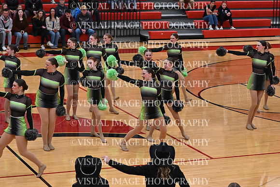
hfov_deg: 19.5
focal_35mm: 105
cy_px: 94
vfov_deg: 13.0
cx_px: 140
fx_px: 817
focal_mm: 70
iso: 6400
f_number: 4
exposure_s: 1/400
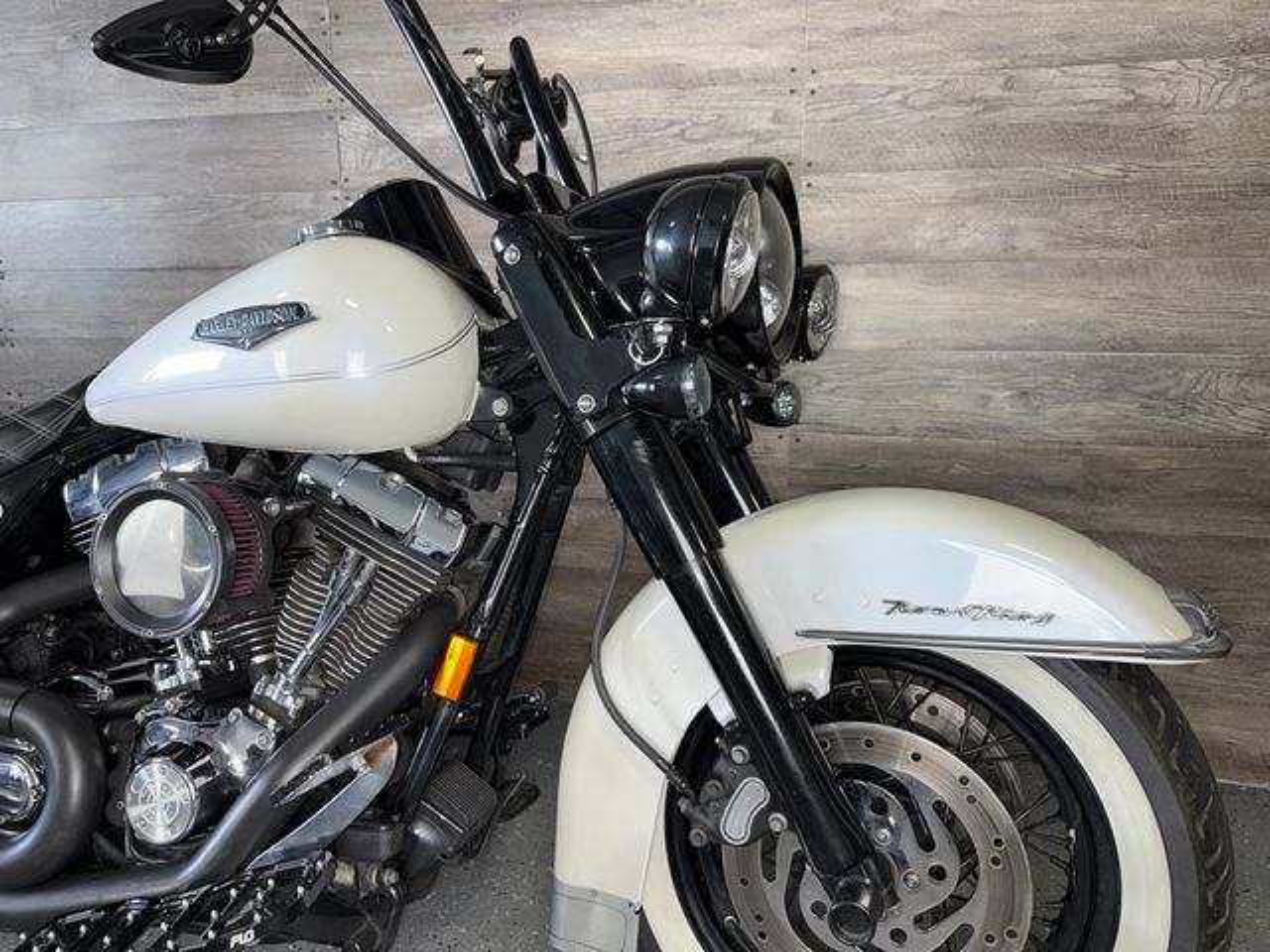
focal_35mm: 24
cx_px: 635
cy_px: 476
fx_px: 881
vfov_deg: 56.8
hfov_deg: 71.6
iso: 64
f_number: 1.78
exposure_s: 1/28
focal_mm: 6.76
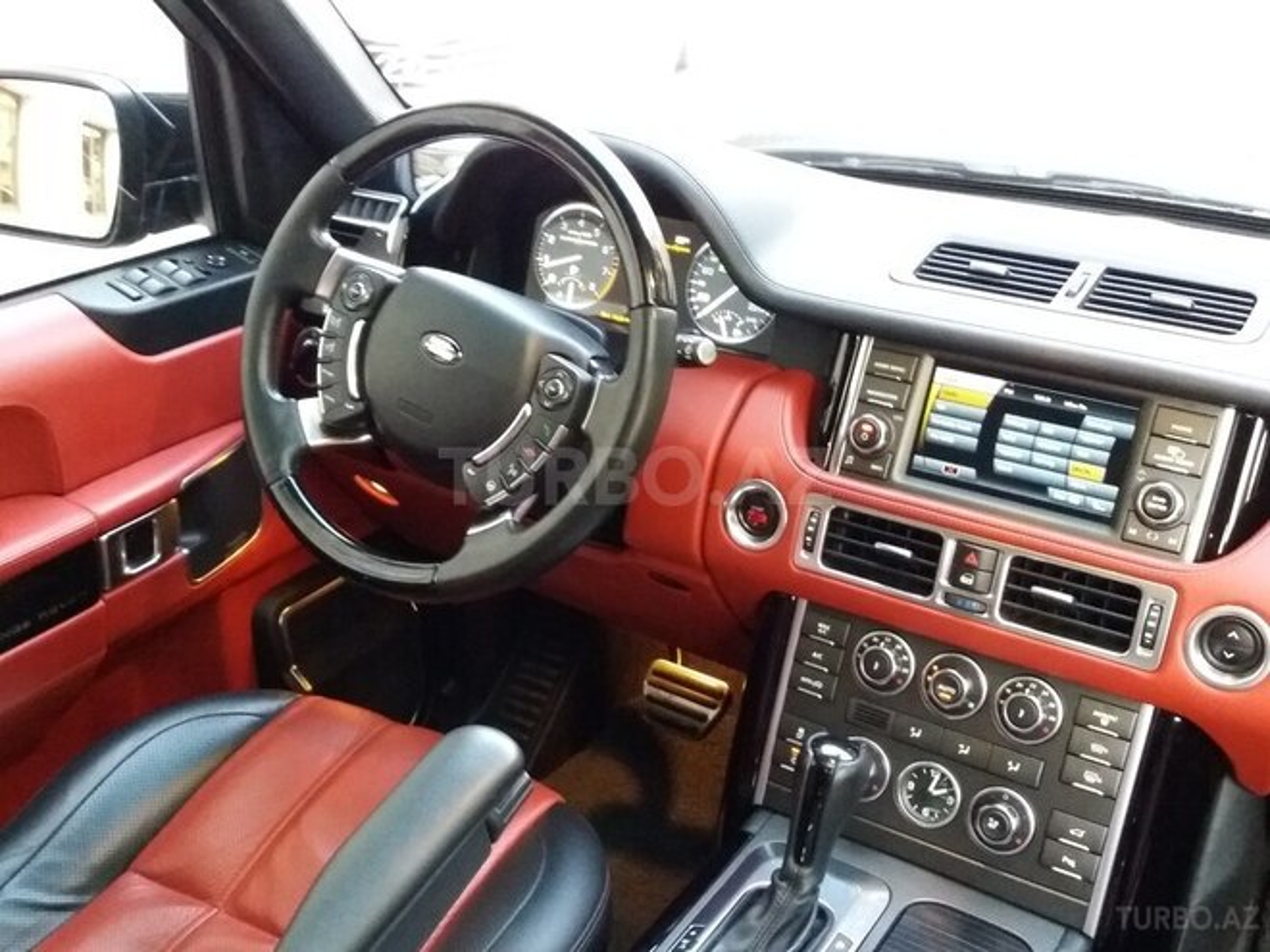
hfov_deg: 63.4
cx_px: 635
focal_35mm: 28
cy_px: 476
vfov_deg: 49.7
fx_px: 1027
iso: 640
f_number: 1.9
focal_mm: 3.7
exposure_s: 1/17
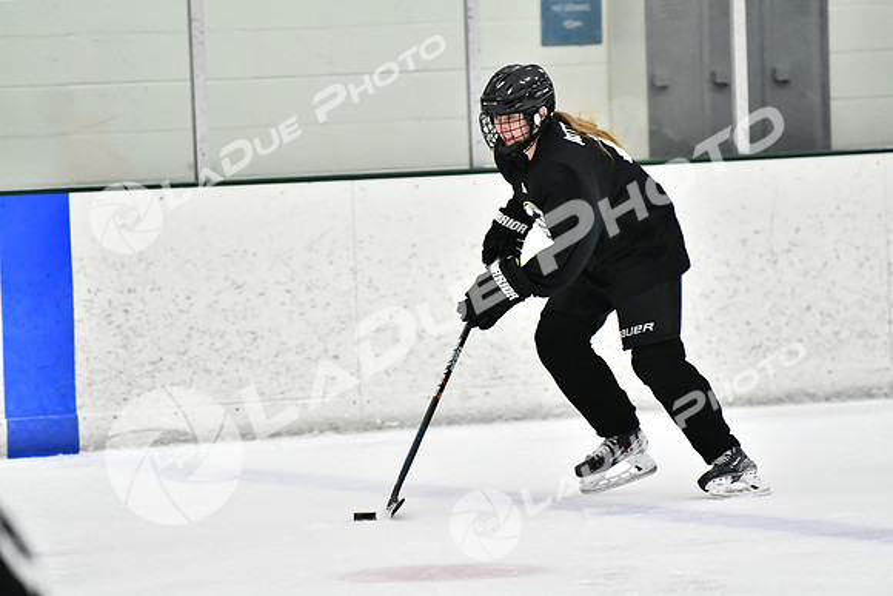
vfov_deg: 4.8
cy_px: 298
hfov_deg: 7.2
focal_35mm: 285
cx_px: 446
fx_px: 7071
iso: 5000
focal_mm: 190
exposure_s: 1/1250
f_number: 2.8
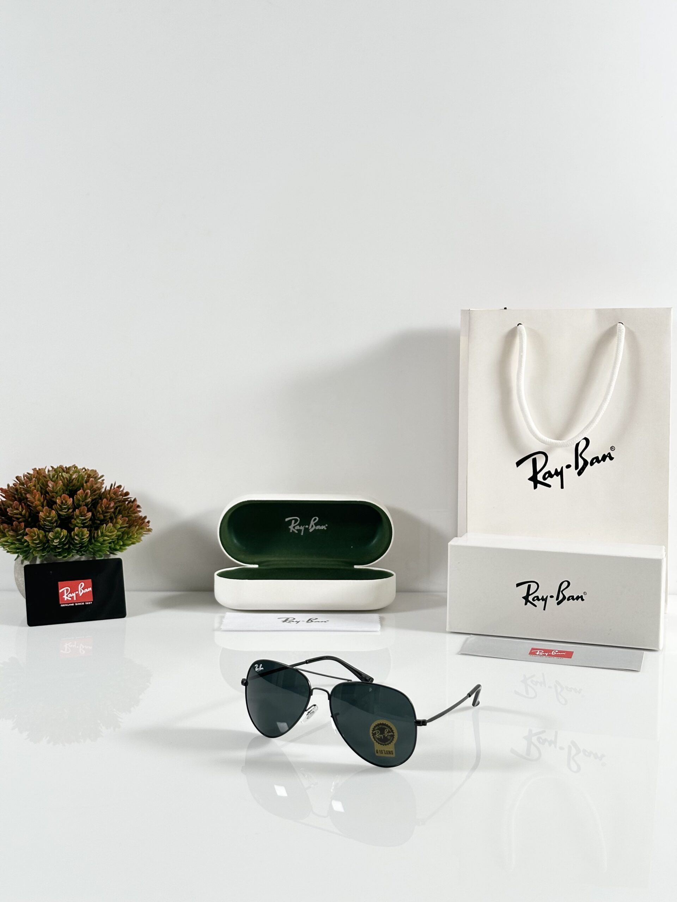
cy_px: 451
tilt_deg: -6.6
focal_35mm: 48
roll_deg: -0.6
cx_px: 338
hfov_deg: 30.3
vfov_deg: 39.7
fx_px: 1252
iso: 80
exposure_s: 1/100
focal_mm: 6.86
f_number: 1.78
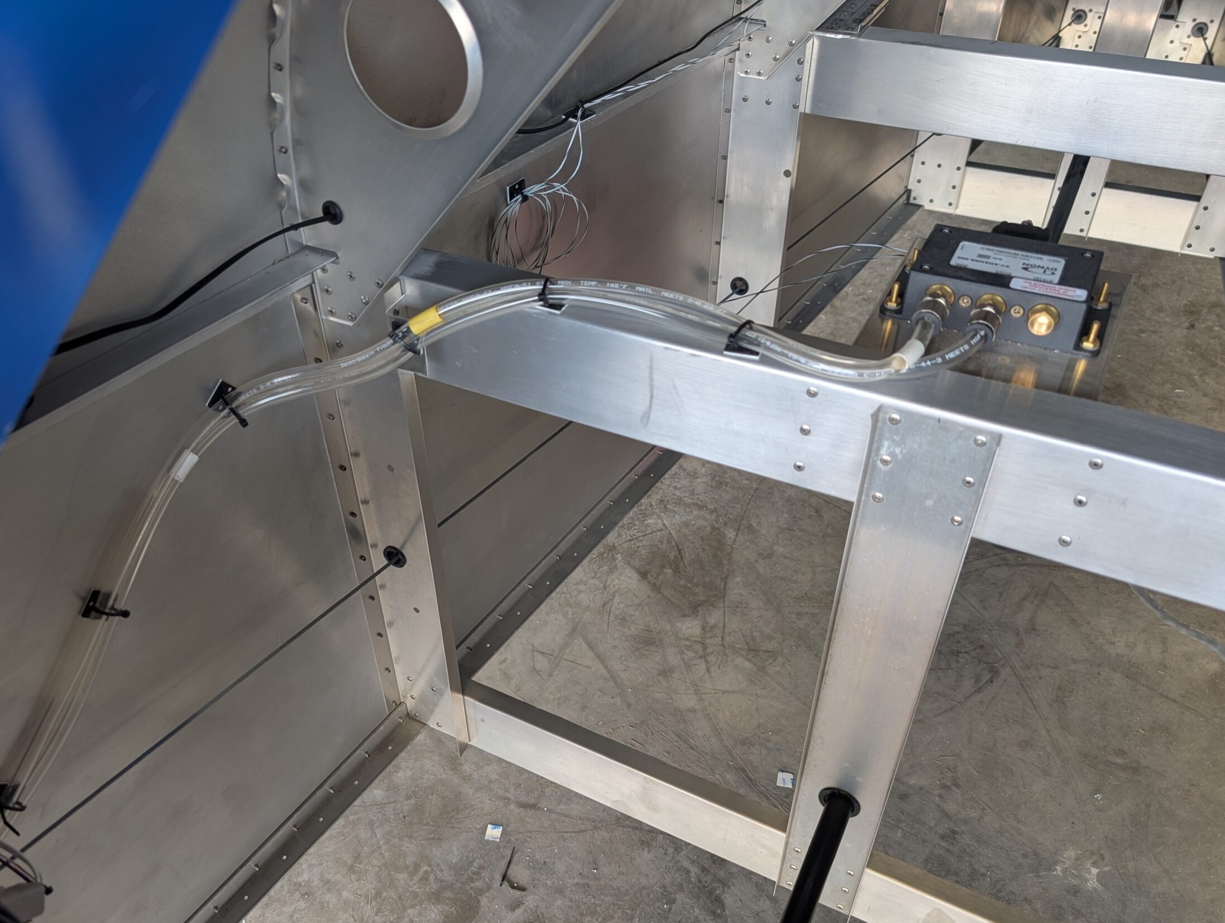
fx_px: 992
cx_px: 545
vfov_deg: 49.8
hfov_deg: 63.2
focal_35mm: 28
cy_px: 518
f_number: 1.68
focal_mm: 6.9
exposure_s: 1/60
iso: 30
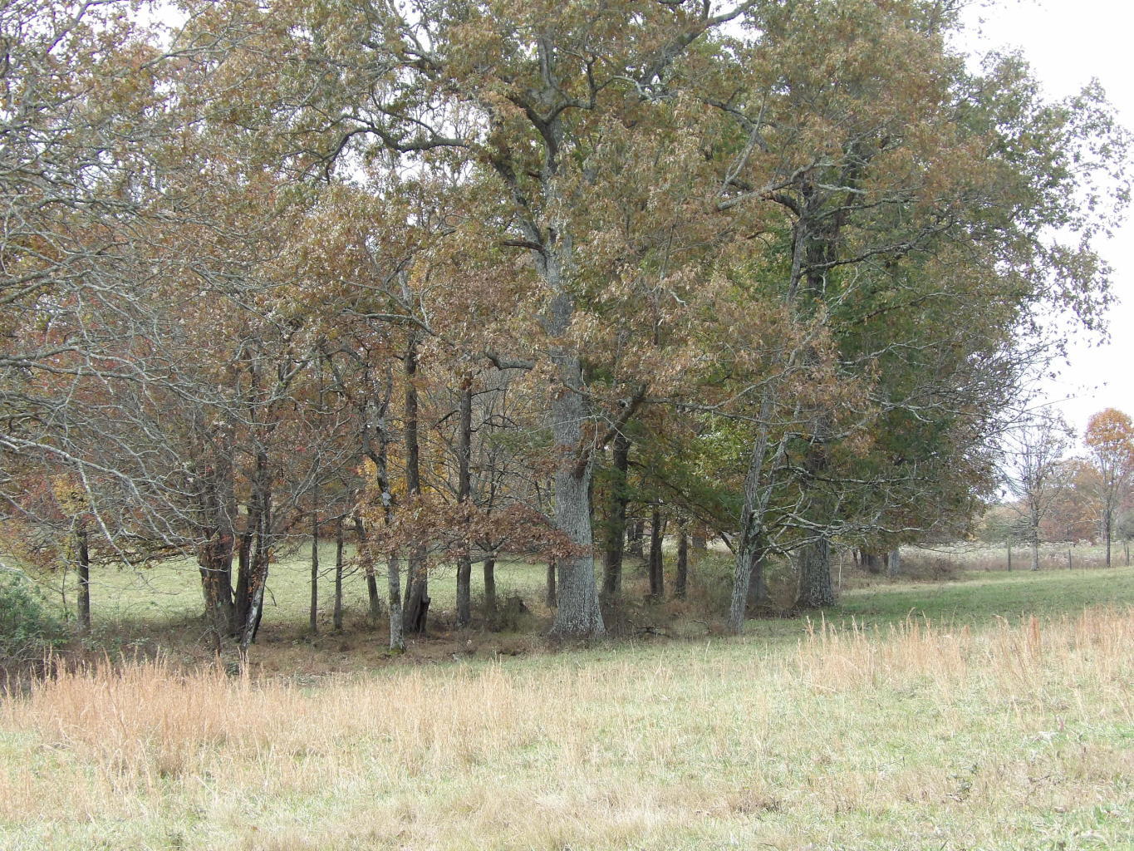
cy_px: 426
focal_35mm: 72
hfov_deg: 27.0
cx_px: 567
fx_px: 2359
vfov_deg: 20.4
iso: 105
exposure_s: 1/100
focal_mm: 13
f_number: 4.1
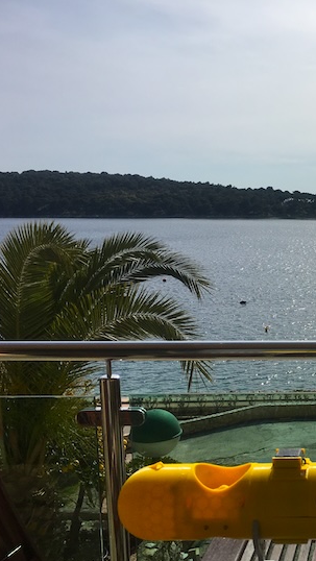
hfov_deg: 23.0
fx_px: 699
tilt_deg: -8.0
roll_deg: -0.5
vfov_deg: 43.6
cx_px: 395
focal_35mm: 47
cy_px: 311
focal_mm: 4.15
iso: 25
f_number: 2.2
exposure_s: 1/4049
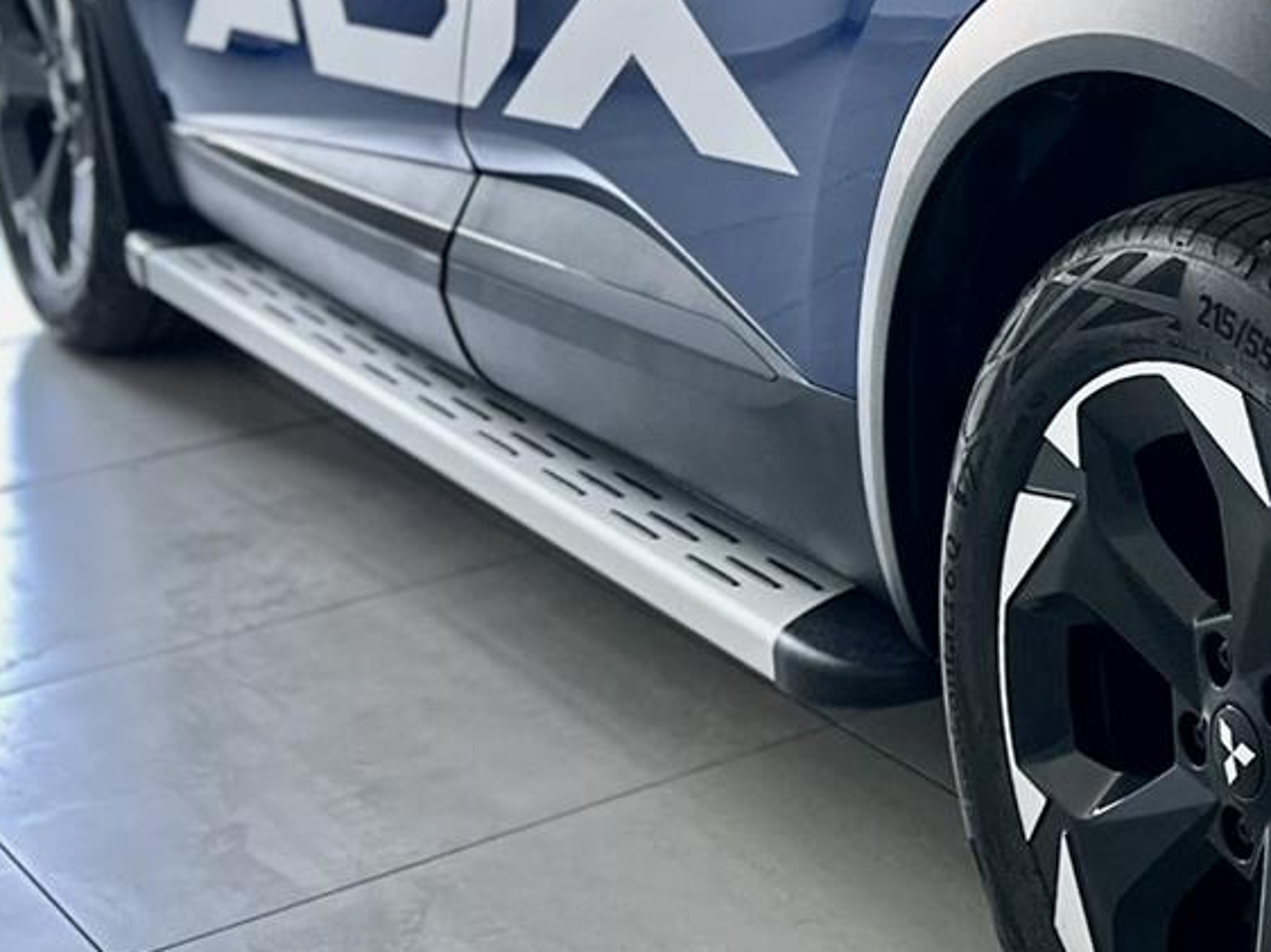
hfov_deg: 24.2
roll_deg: -2.4
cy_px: -38
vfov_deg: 20.2
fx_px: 2569
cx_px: 1674
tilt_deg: -9.3
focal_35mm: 70
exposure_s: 1/64
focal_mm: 6.86
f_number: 1.78
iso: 250
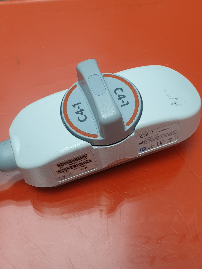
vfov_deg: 67.3
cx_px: 101
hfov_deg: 53.1
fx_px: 202
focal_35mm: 26
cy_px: 134
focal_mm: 4.3
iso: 80
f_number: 2.4
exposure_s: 1/50
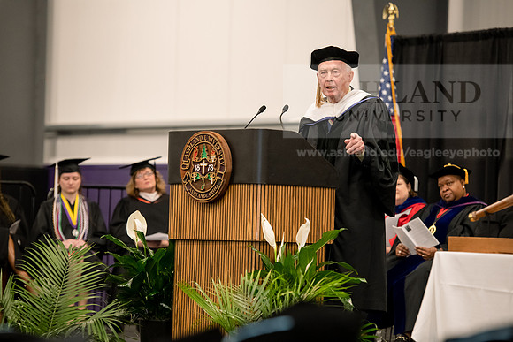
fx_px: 2352
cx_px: 256
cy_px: 171
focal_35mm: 165
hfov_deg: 12.4
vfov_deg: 8.3
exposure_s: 1/200
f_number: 3.5
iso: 3200
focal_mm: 165
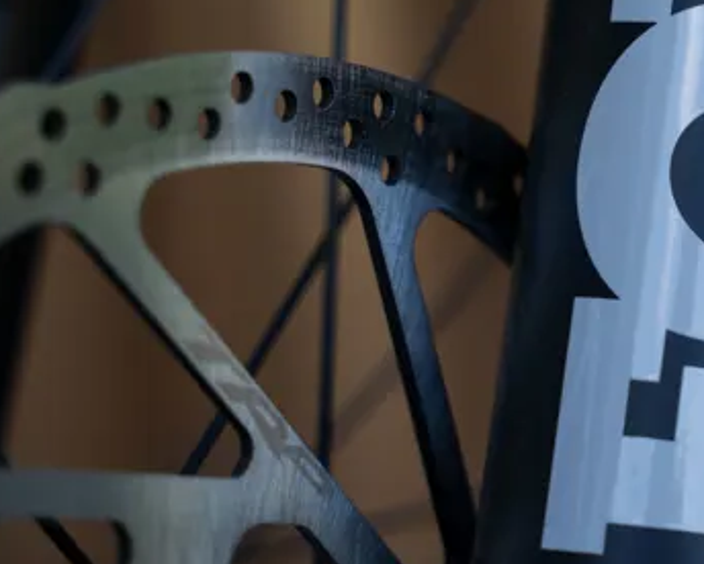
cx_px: 804
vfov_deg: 10.5
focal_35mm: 146
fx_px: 3045
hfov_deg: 12.9
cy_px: 30
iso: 1000
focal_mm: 67
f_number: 4
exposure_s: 1/1250
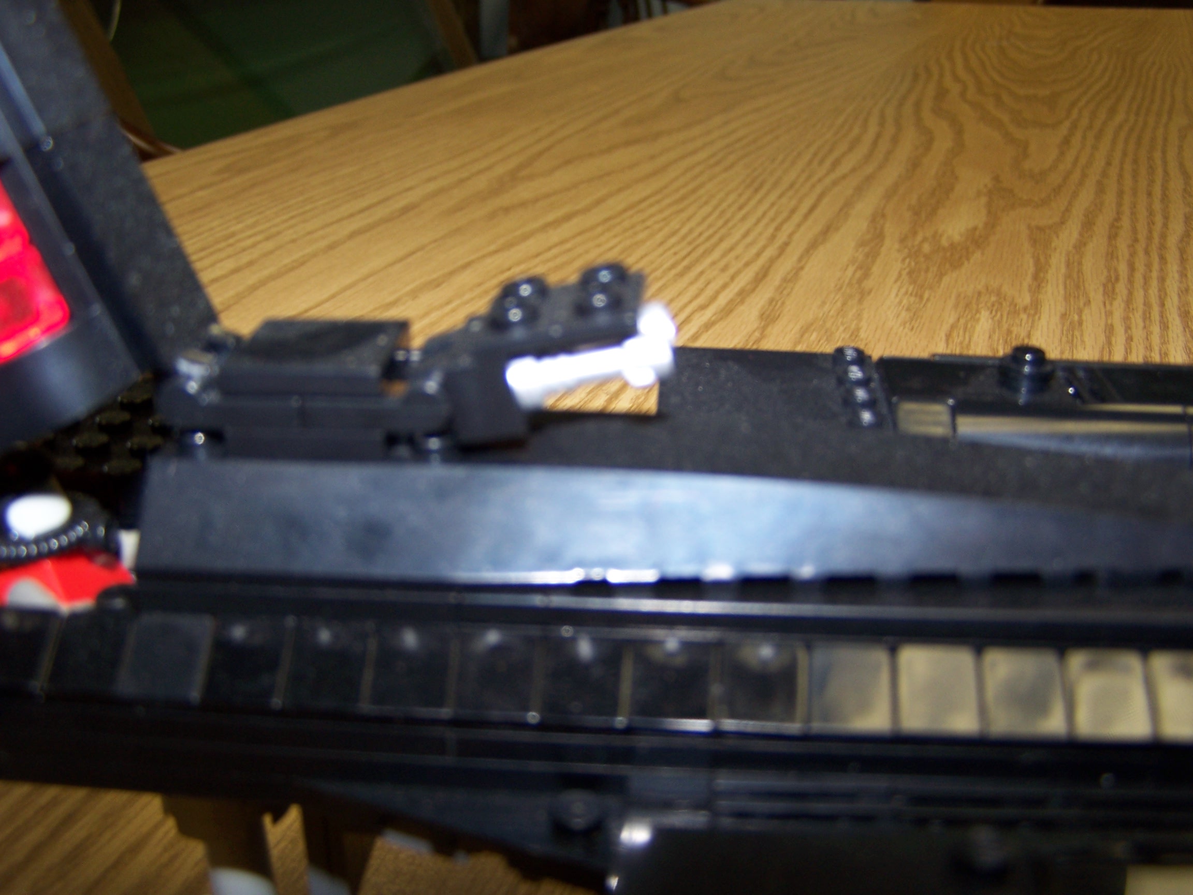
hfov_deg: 49.0
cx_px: 596
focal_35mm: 38
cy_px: 448
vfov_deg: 37.7
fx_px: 1310
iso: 80
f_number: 2.8
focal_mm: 6.3
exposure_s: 1/60
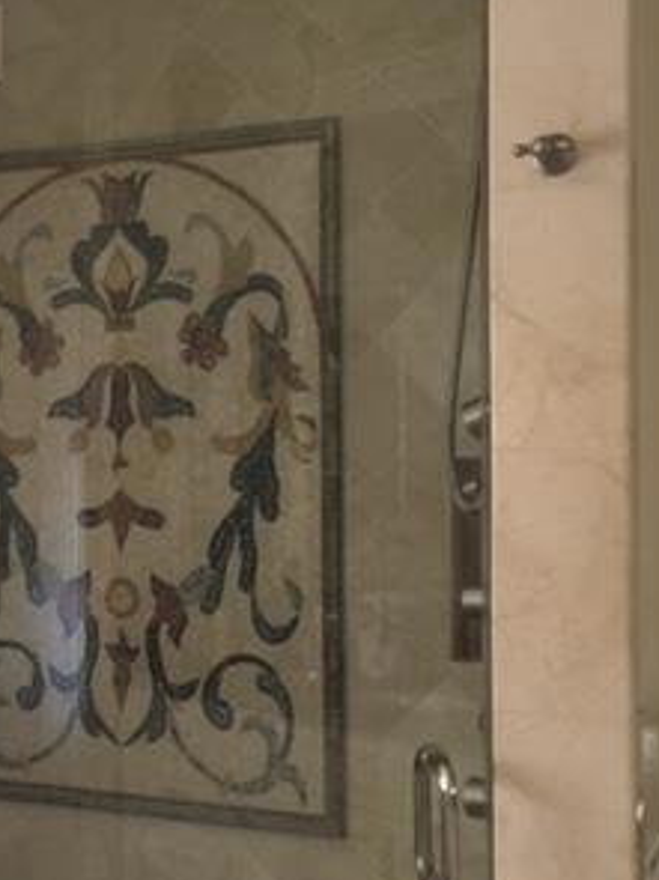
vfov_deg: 30.7
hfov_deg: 22.3
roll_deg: +0.5
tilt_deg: +0.4
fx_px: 1600
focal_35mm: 63
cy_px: 447
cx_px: -15
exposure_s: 1/10
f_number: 2.2
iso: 100
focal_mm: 4.15
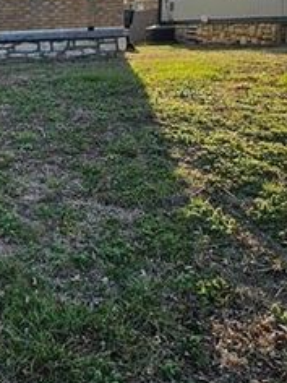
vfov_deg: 29.4
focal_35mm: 65
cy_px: 101
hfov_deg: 20.2
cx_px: -110
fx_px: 719
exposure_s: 1/575
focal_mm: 6.3
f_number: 1.7
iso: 12
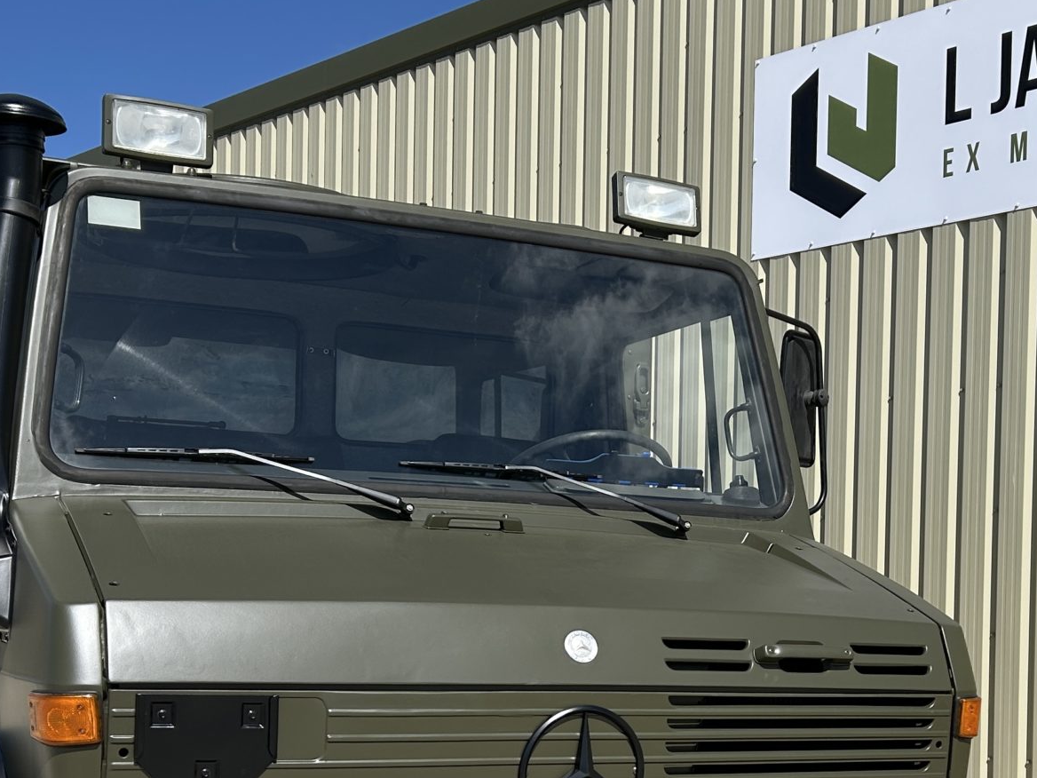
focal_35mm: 57
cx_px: 662
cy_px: 623
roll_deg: -2.0
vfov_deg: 25.2
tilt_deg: -1.9
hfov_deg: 33.6
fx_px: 1708
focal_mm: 5.7
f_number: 1.5
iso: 50
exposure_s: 1/6211
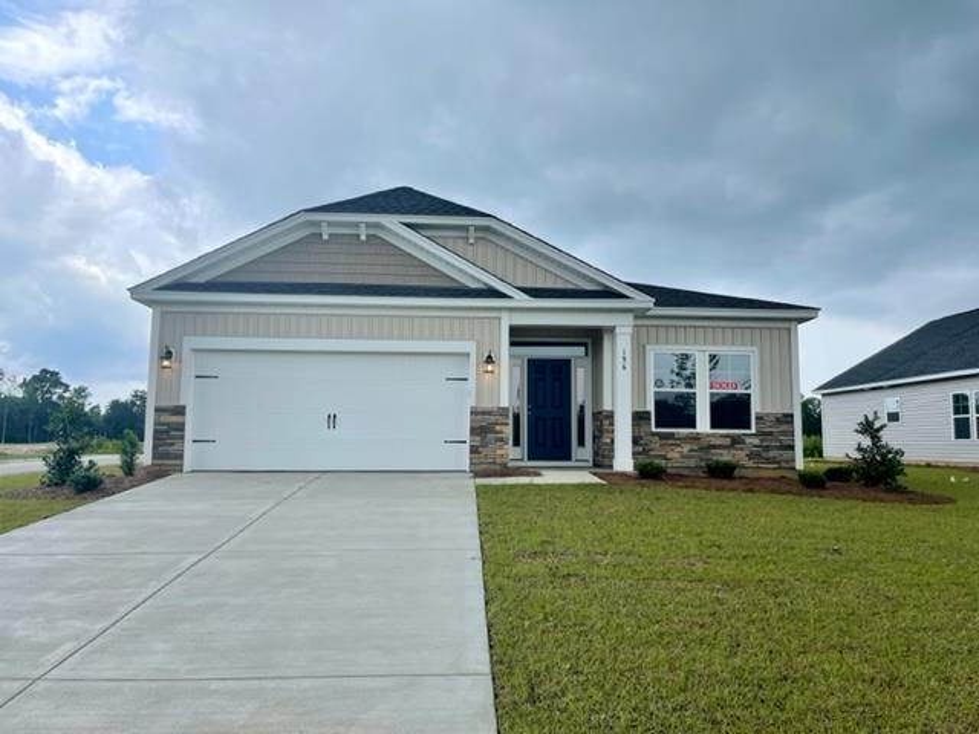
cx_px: 490
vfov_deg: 53.1
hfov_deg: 67.3
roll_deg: -0.5
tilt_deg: +5.2
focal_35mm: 26
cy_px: 367
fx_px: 735
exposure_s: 1/1795
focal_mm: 5.1
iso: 32
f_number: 1.6
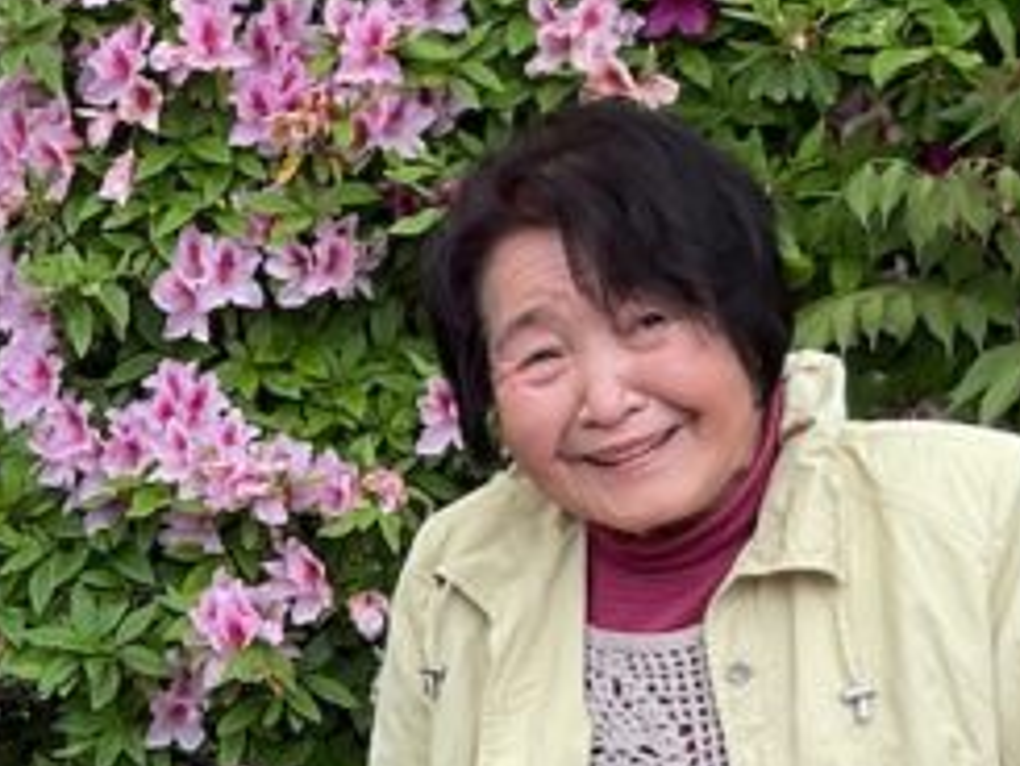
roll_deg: +0.6
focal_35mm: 121
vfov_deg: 12.0
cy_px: 912
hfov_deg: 15.1
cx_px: -516
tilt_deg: -5.7
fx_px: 3567
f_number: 1.8
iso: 16
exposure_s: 1/237
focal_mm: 3
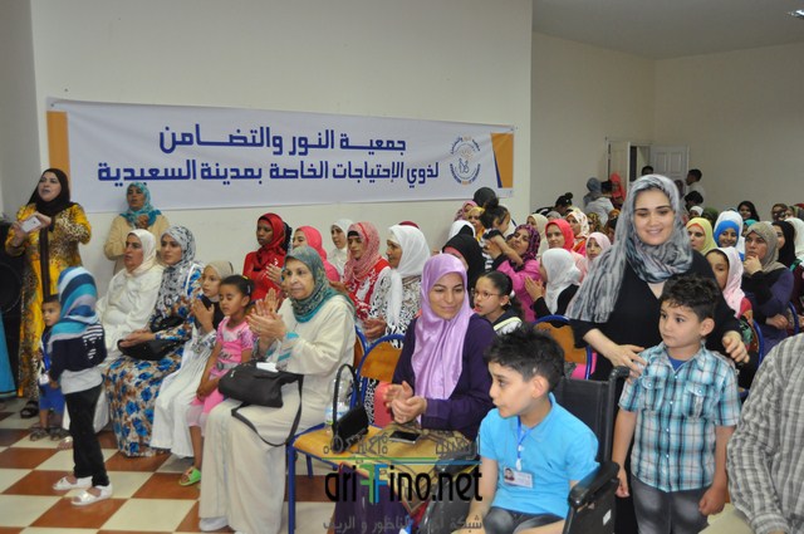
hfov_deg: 57.3
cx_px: 402
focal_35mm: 33
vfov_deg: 39.9
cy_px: 267
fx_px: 736
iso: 800
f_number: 3.5
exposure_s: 1/60
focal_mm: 22
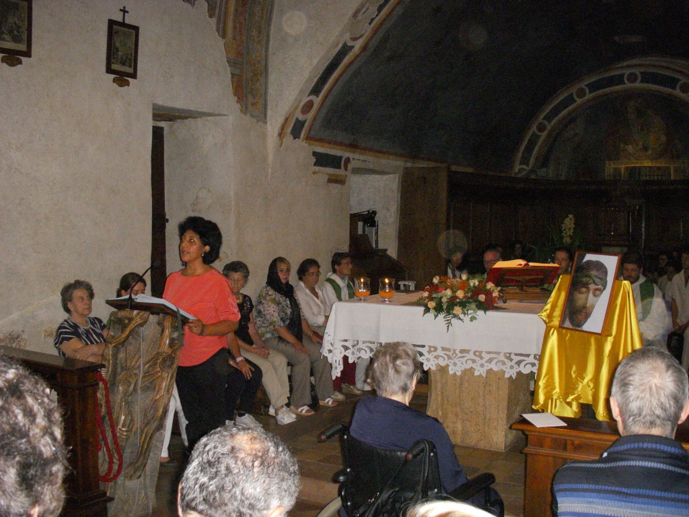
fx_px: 756
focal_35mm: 38
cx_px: 344
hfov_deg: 49.0
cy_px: 258
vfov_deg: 37.7
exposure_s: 1/250
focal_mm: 6.3
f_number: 3.3
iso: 800
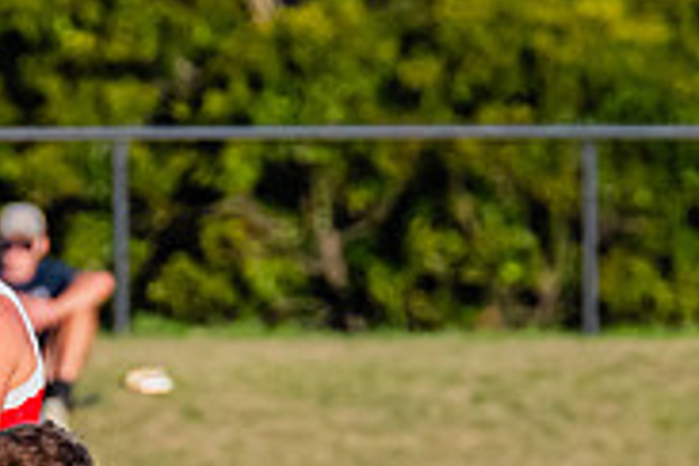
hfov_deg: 0.9
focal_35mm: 2215
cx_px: -213
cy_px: 775
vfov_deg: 0.6
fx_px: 43005
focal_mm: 420
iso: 800
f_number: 9
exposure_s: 1/1600
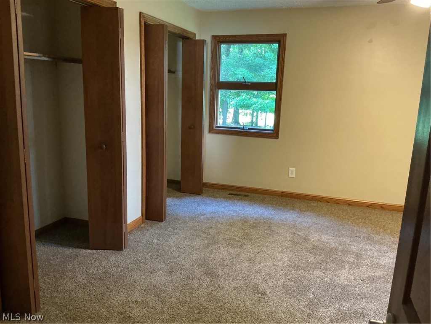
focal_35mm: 29
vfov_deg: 48.2
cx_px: 216
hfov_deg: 61.7
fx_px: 361
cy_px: 162
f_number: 1.8
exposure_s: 1/40
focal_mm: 3
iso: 250
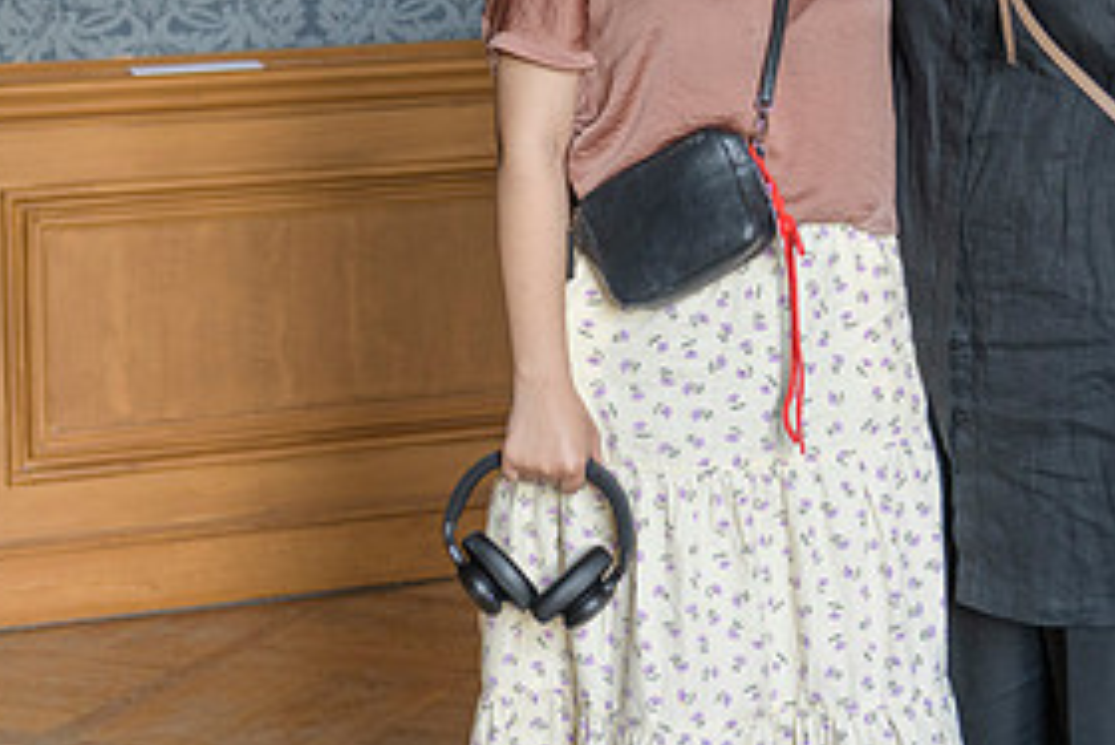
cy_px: -49
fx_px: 3347
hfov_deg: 18.7
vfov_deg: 12.5
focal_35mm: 108
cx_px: 906
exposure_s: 1/100
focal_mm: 48
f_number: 3.5
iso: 1250
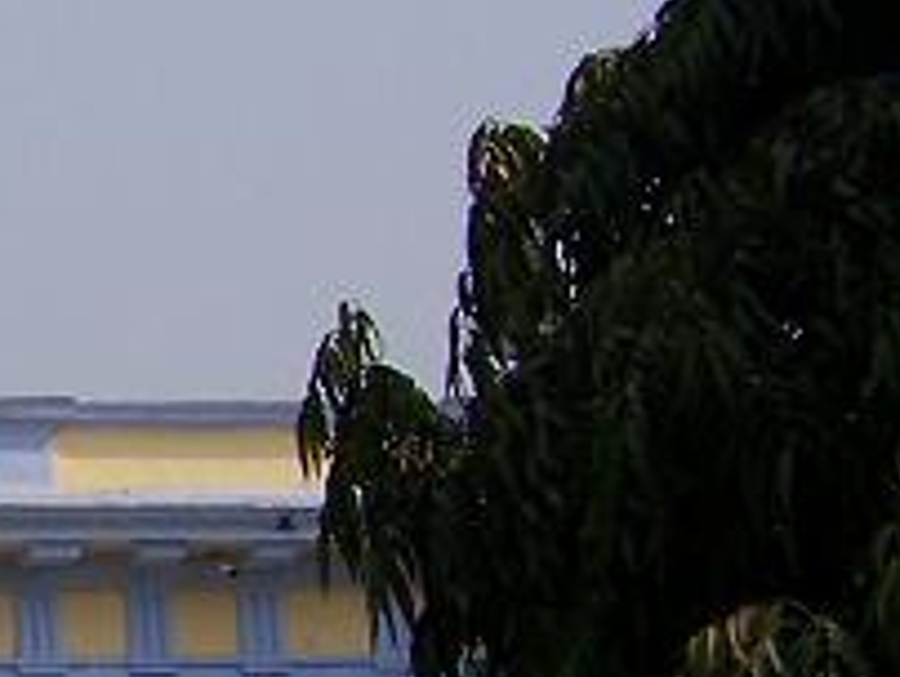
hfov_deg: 10.6
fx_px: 4269
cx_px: -1132
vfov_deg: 9.1
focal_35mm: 164
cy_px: 539
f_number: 4
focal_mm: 5.85
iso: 64
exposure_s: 1/640
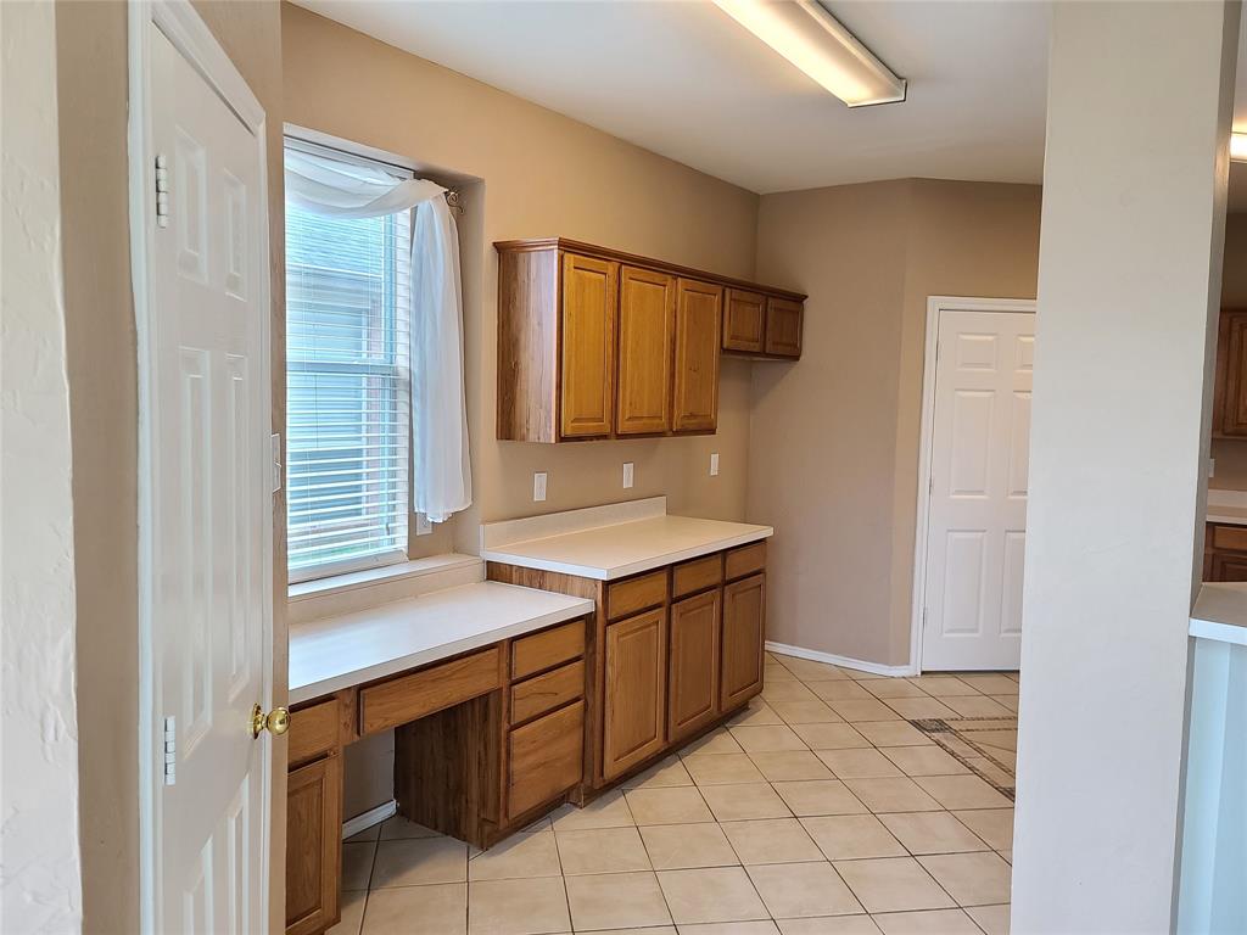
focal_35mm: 25
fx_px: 901
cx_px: 624
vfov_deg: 54.9
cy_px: 468
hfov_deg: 69.4
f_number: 1.8
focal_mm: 7
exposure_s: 1/59
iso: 200
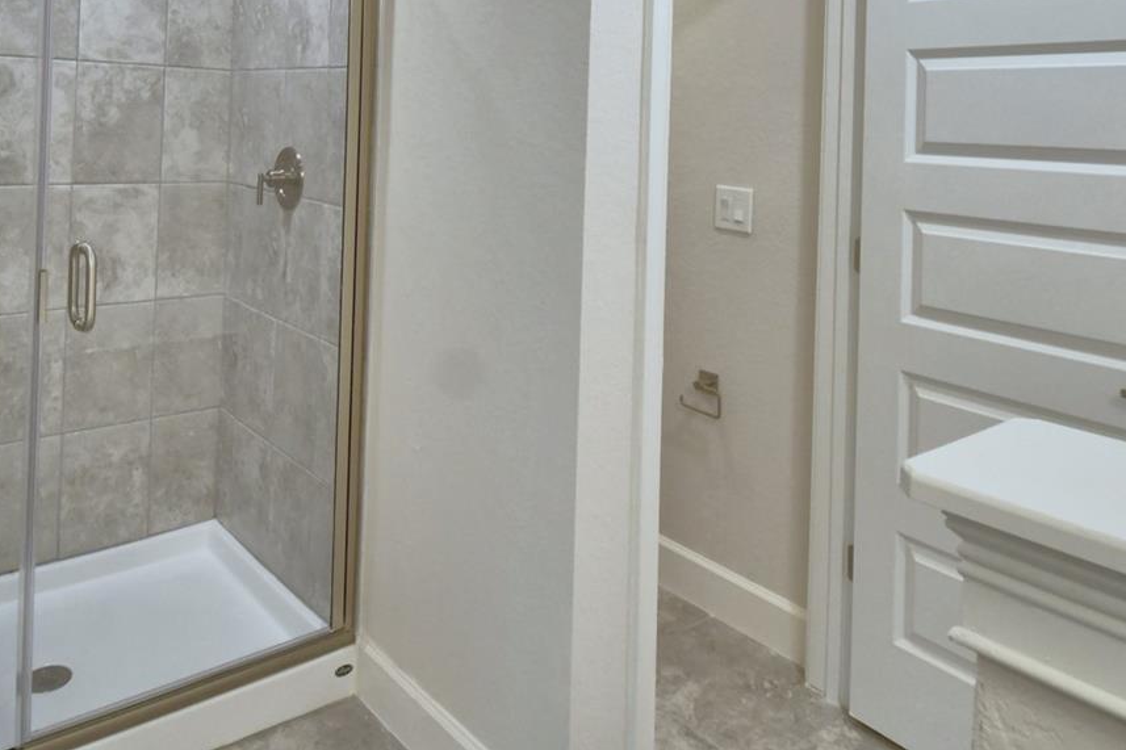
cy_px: 106
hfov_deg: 65.1
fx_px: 876
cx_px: 474
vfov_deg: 43.3
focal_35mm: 28
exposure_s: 1/50
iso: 400
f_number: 4.5
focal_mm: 10
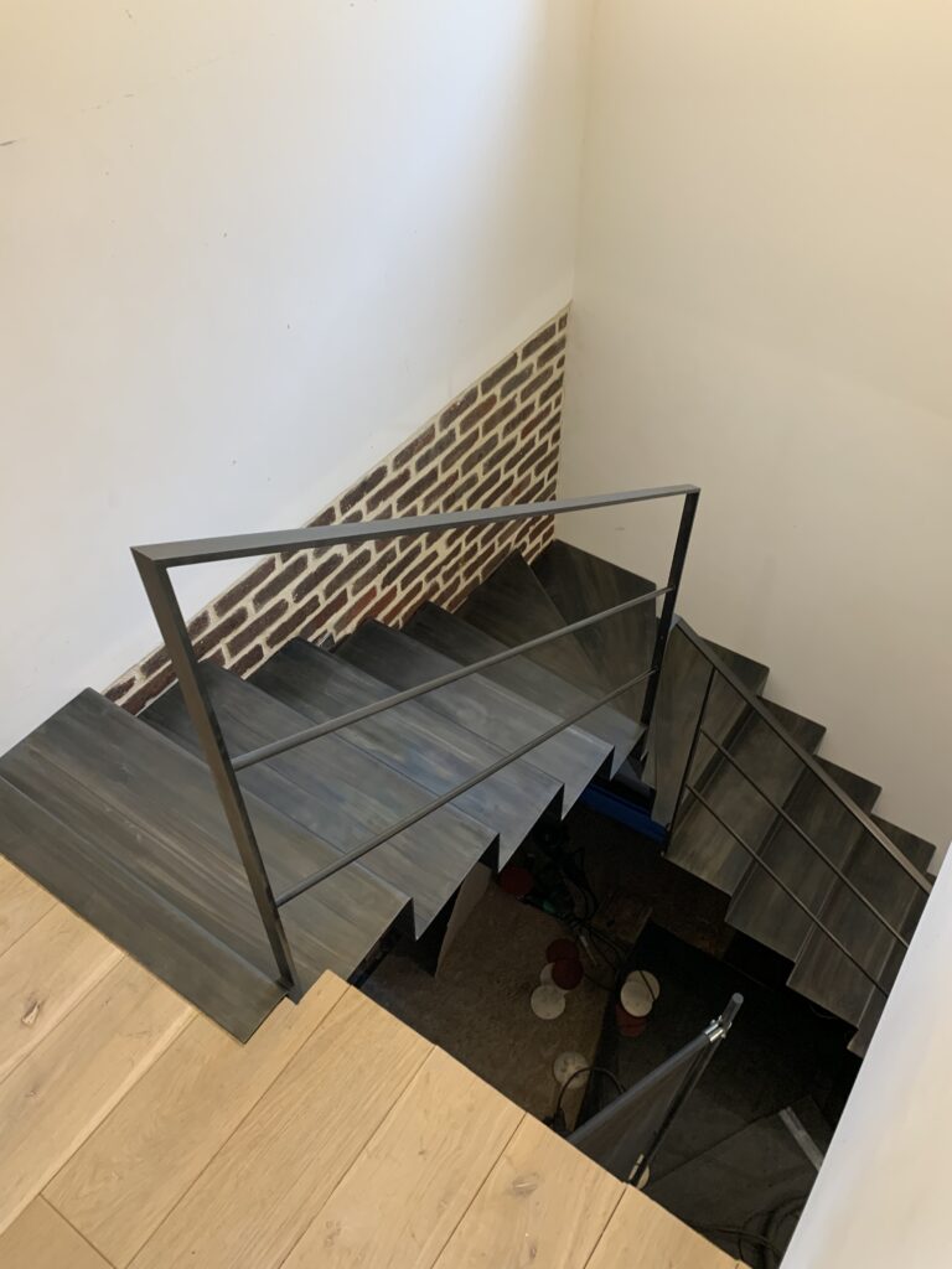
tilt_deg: -46.7
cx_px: 476
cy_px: 634
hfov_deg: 53.1
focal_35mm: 26
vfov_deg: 67.3
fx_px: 953
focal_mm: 4.25
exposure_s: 1/50
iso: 100
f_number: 1.8
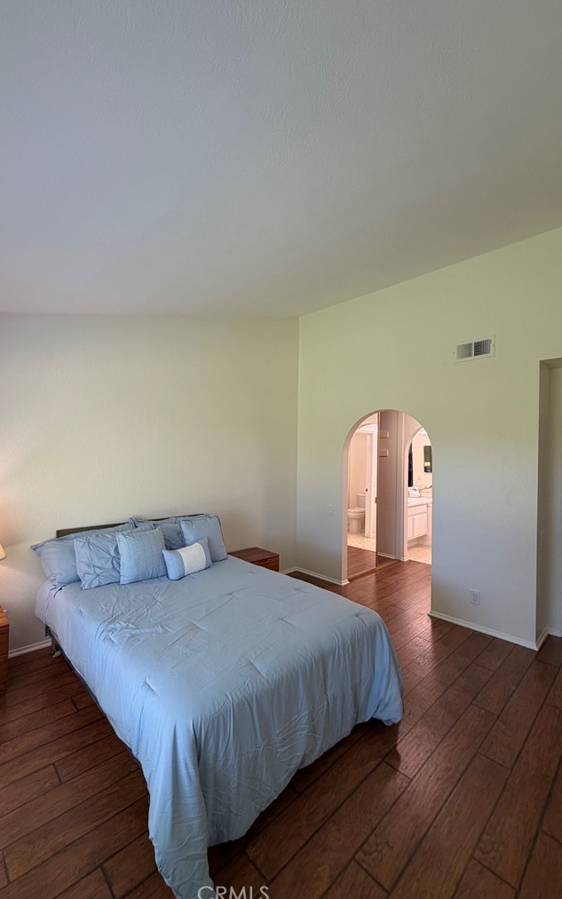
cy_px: 453
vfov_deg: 101.5
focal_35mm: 15
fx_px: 368
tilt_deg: +1.1
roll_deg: -1.2
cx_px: 250
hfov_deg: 74.5
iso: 200
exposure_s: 1/120
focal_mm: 2.22
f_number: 2.2
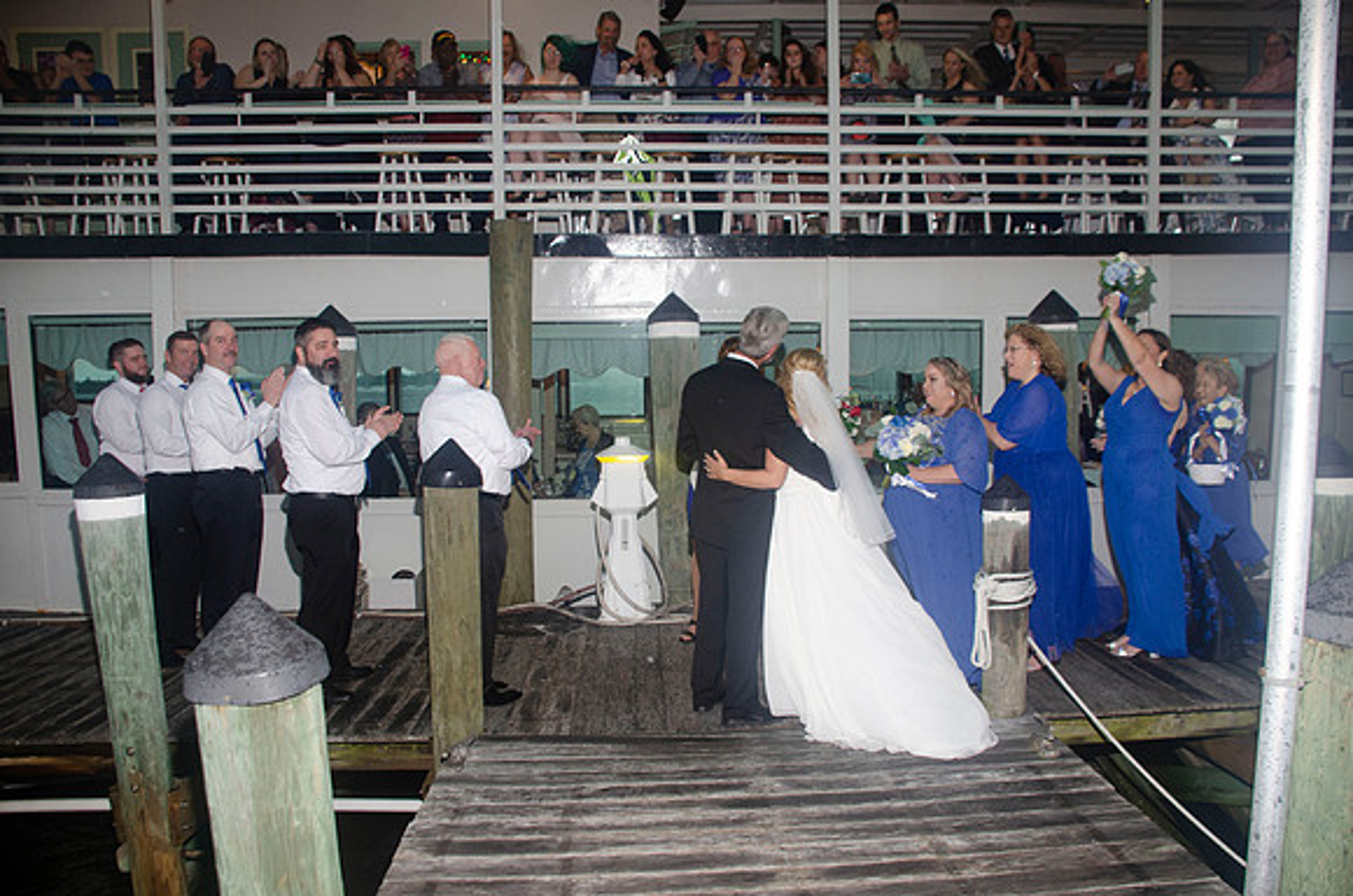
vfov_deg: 47.7
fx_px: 1013
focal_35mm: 27
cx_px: 676
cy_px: 448
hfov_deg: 67.5
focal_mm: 18
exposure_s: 1/30
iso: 400
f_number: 5
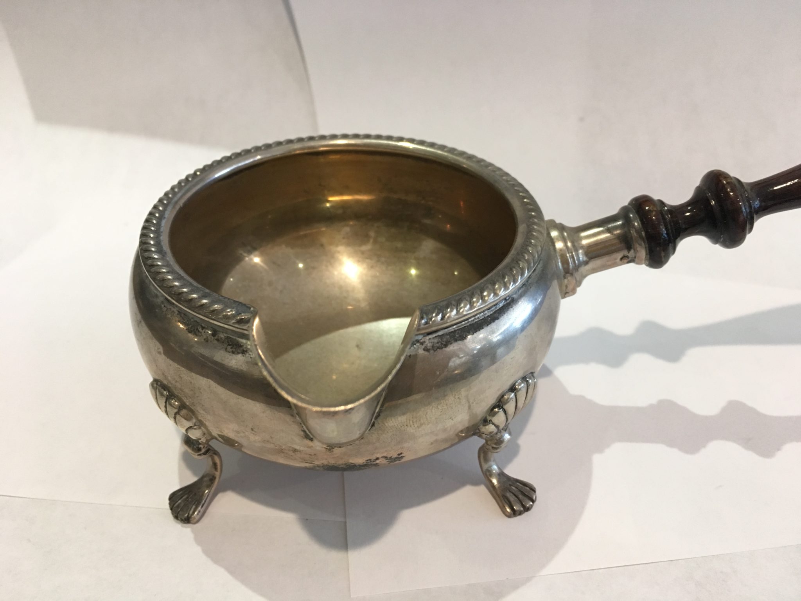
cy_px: 300
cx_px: 400
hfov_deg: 61.7
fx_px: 671
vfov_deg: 48.2
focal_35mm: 29
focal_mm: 4.15
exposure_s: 1/30
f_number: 2.2
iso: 100
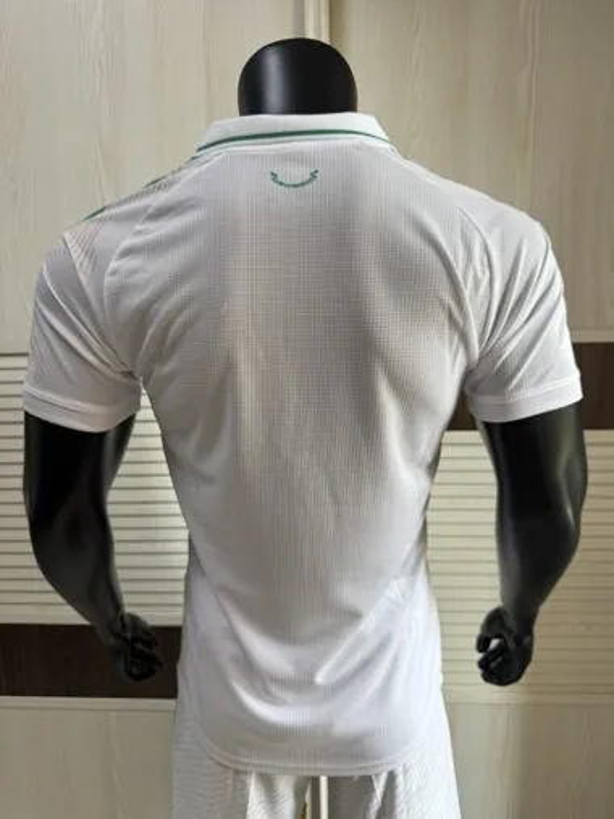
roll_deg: +1.4
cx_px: 307
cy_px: 410
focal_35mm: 24
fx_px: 568
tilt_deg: -8.8
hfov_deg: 56.8
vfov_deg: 71.6
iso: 100
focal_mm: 6.76
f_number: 1.78
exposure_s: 1/121
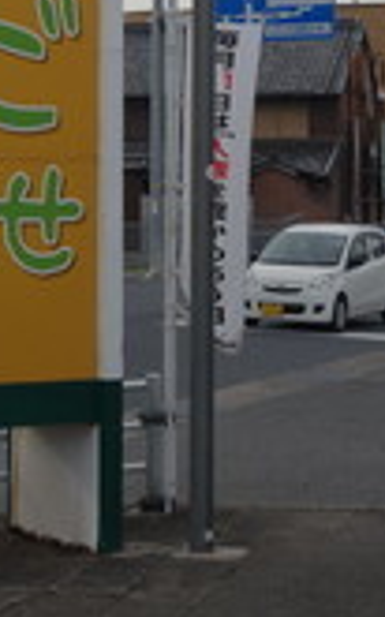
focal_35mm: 114
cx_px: 49
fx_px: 1916
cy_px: -22
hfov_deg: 11.4
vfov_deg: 17.8
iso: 125
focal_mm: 15.28
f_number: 5.6
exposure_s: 1/400
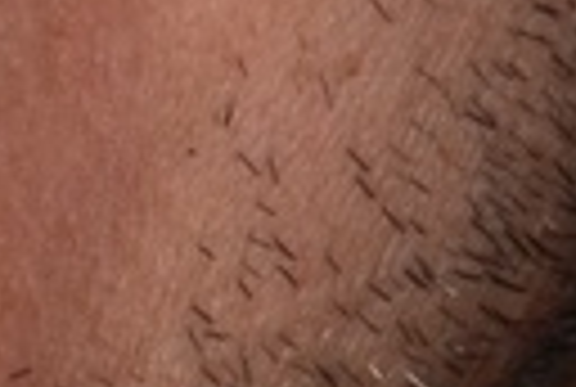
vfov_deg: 2.2
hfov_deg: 3.2
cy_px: -166
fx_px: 10192
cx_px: -783
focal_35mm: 635
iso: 100
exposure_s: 1/250
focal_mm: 85
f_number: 22
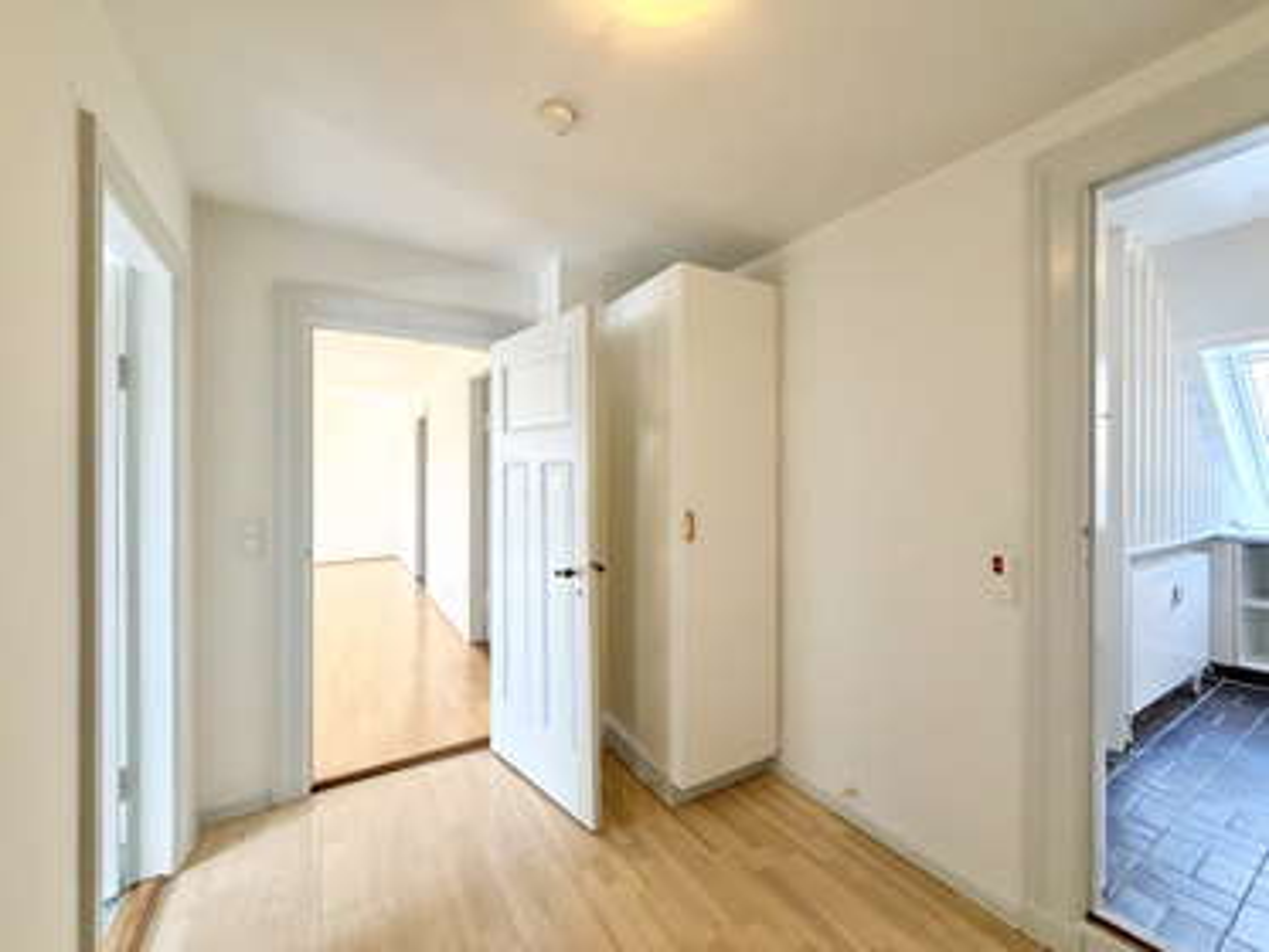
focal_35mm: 14
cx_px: 634
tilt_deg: -0.5
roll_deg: +0.8
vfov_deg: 85.7
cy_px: 476
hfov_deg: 102.0
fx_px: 513
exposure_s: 1/100
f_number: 2.2
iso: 200
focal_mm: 2.22
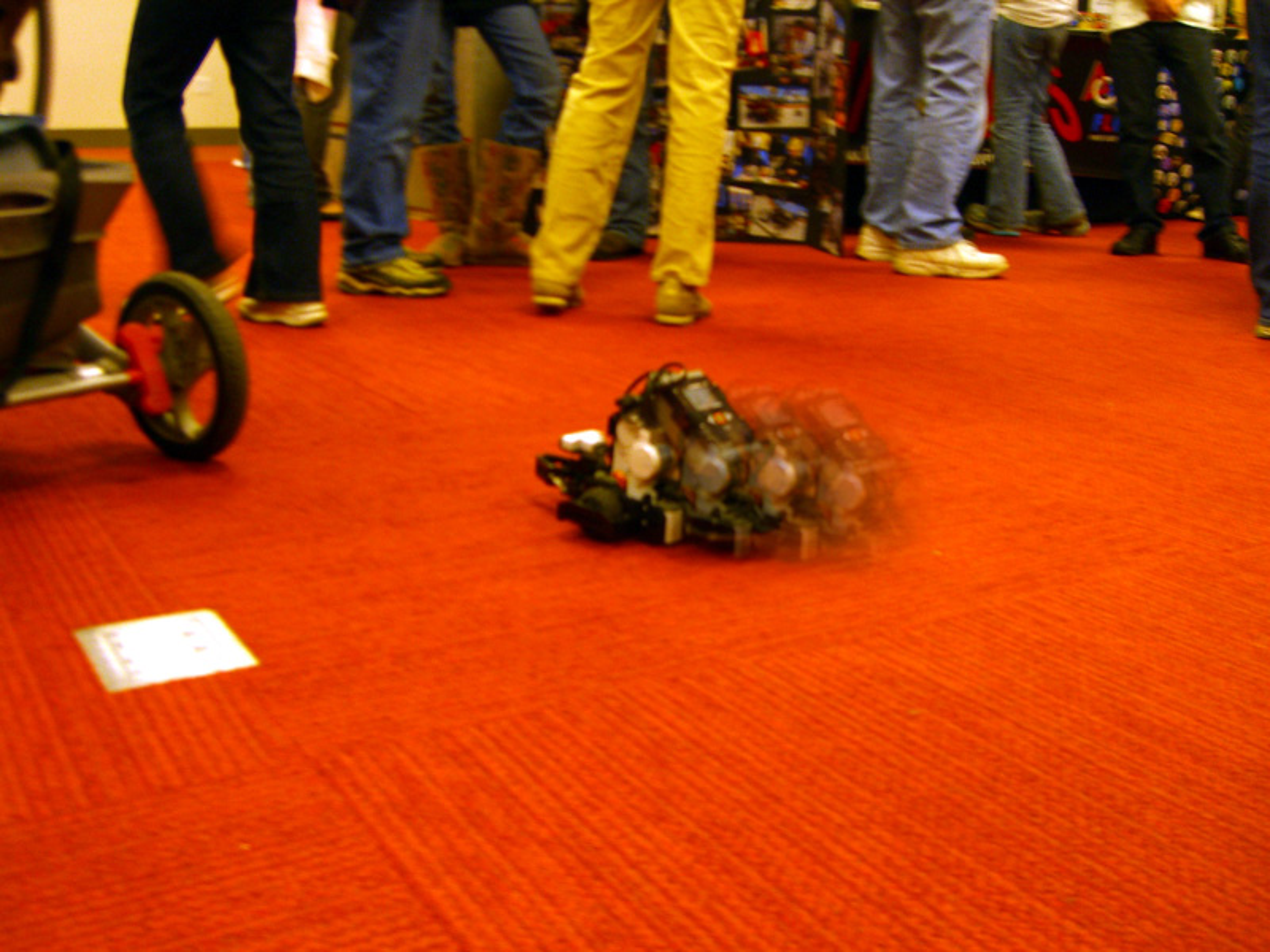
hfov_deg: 49.0
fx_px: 1394
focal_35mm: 38
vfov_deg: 37.7
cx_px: 635
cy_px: 476
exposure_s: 1/30
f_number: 2.8
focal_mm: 7.9
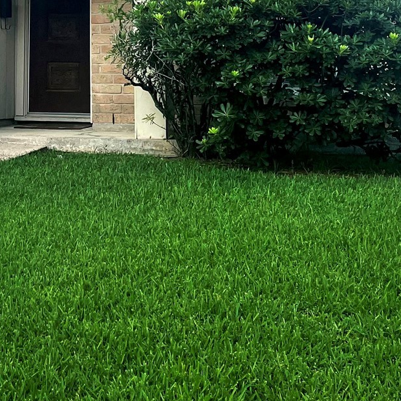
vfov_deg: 22.3
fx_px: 957
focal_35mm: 73
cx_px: 38
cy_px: -41
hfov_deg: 23.0
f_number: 1.6
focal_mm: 5.1
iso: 32
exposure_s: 1/1852
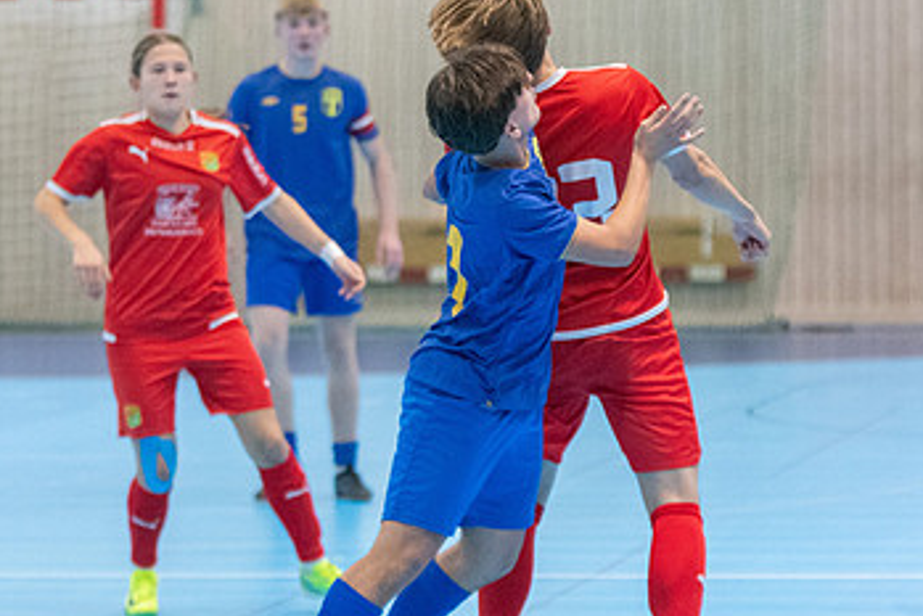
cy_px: 181
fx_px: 6720
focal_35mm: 262
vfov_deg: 5.2
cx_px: 547
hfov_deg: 7.9
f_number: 3.2
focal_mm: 105
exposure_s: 1/640
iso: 7200
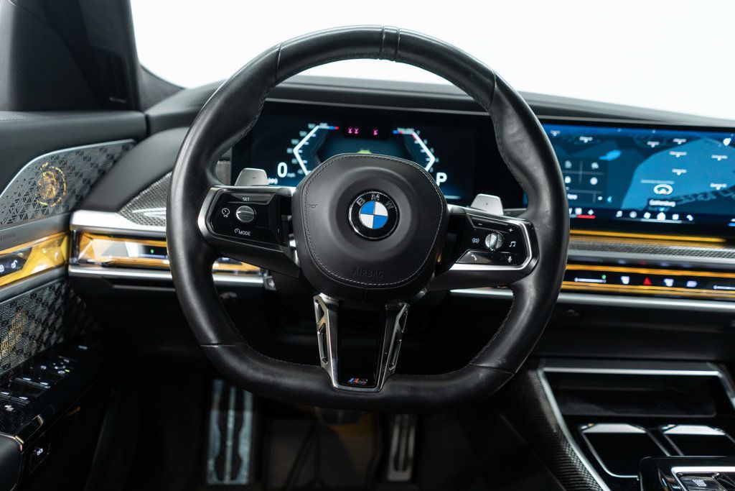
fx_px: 572
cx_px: 368
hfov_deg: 65.5
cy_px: 246
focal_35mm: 28
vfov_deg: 46.4
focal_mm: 28
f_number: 3.2
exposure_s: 1/40
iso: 800
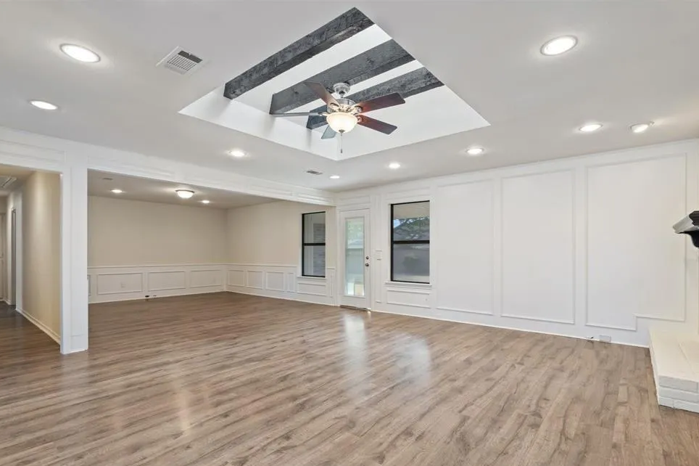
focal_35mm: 17
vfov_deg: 70.3
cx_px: 365
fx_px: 330
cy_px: 247
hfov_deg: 93.2
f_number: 8
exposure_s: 1/3
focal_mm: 16
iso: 320
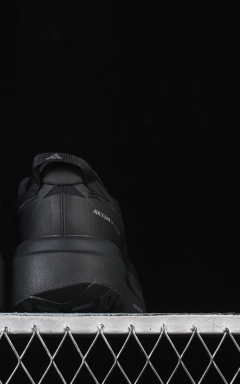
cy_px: 192
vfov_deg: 18.1
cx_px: 7
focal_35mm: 115
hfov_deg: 11.3
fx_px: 1203
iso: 160
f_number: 6.3
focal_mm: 50
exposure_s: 1/60
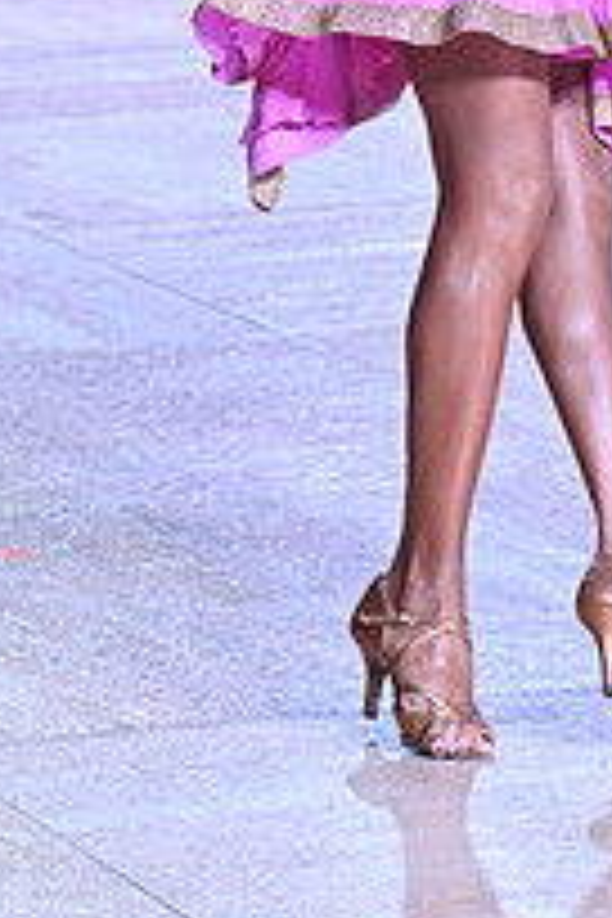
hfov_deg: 5.1
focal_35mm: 270
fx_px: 6884
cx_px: 727
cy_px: -243
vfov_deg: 7.6
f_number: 8
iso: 4000
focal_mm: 95
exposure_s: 1/400
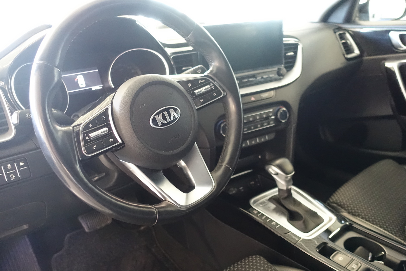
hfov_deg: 65.4
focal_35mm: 28
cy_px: 157
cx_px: 185
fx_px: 316
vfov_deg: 46.2
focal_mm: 8.8
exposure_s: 1/160
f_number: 1.8
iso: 3200
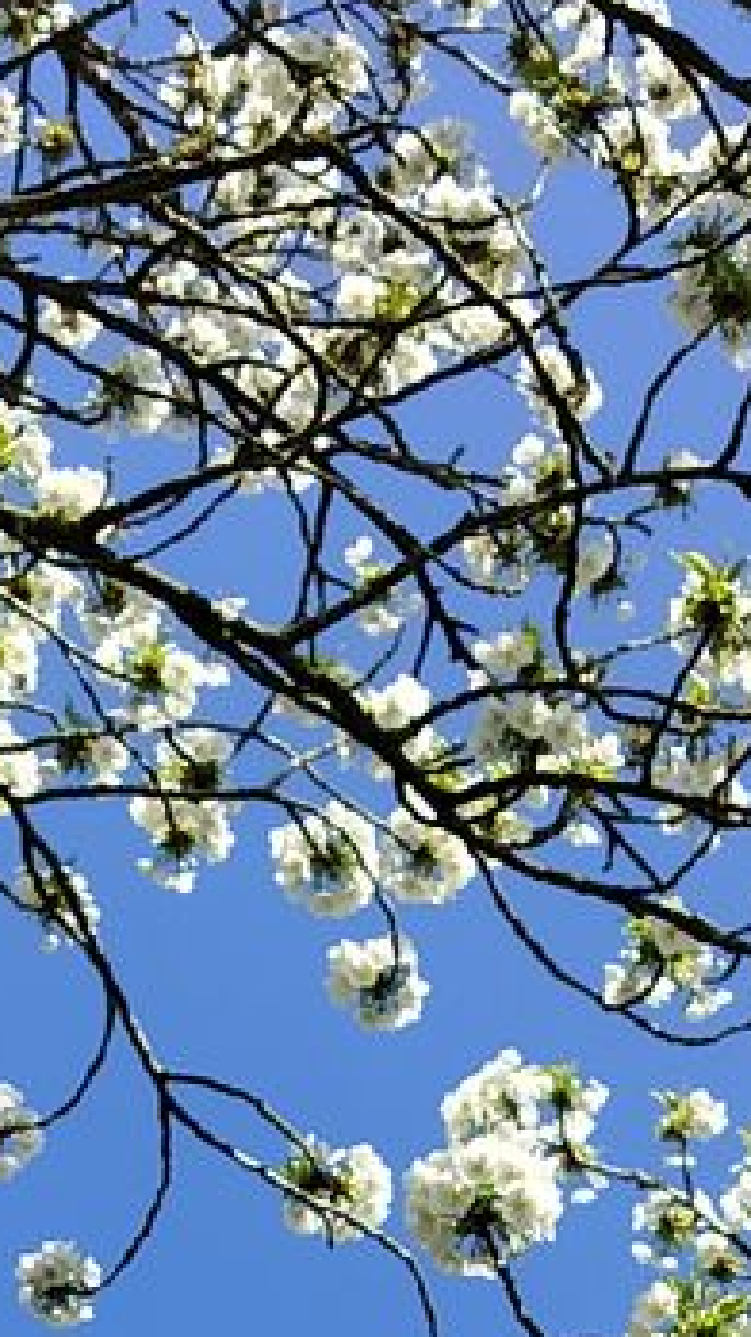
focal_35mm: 120
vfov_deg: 17.2
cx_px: 157
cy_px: 1506
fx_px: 4253
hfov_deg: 10.1
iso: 100
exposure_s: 1/675
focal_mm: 5.24
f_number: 1.7
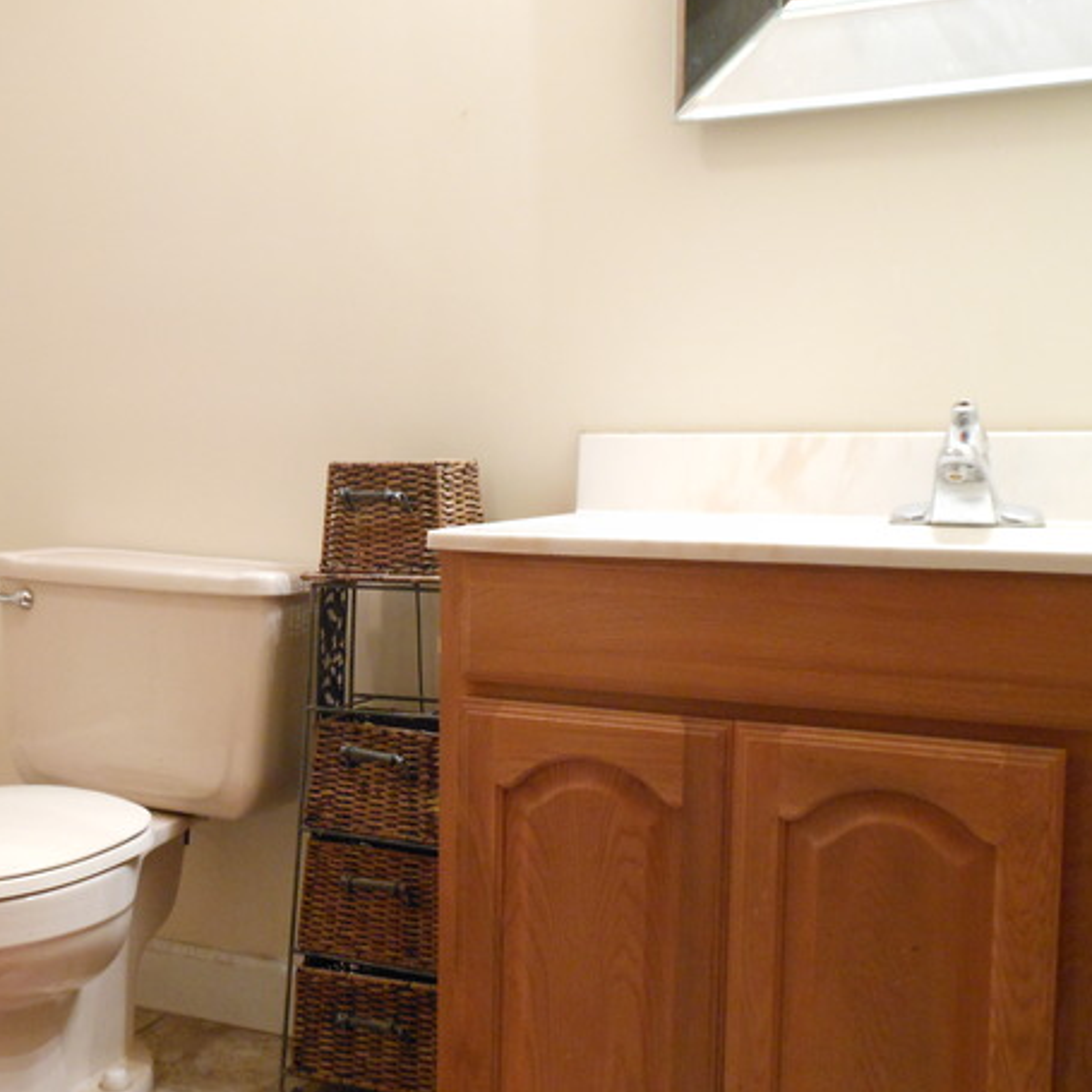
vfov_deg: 40.9
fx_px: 1463
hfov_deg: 40.5
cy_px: 538
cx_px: 374
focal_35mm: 41
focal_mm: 6
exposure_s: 1/8
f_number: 3.5
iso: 500
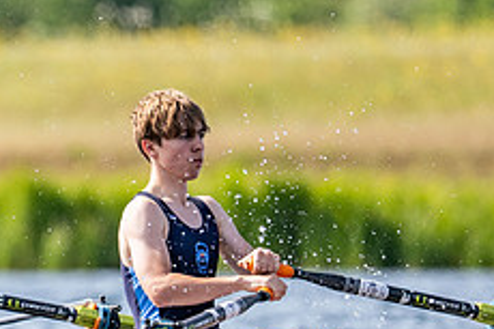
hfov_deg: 1.4
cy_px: 241
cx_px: 105
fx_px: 20787
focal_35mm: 1516
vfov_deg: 0.9
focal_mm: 400
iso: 320
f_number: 4.5
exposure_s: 1/2500
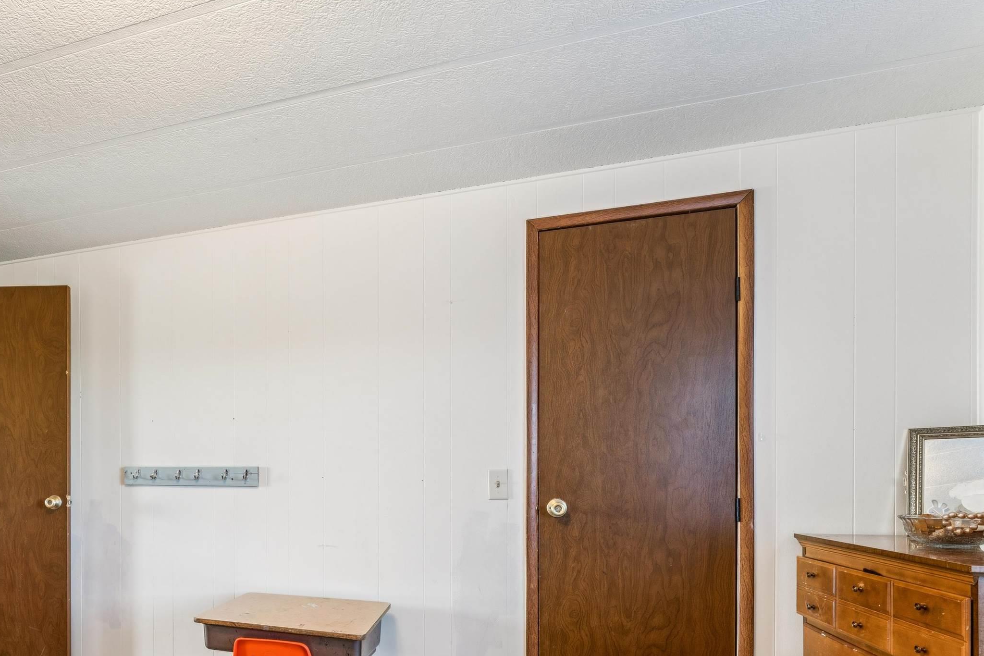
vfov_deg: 54.0
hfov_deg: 73.4
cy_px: 487
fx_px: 611
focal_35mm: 22
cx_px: 272
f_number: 13
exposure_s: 1/3.33
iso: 400
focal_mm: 14.9
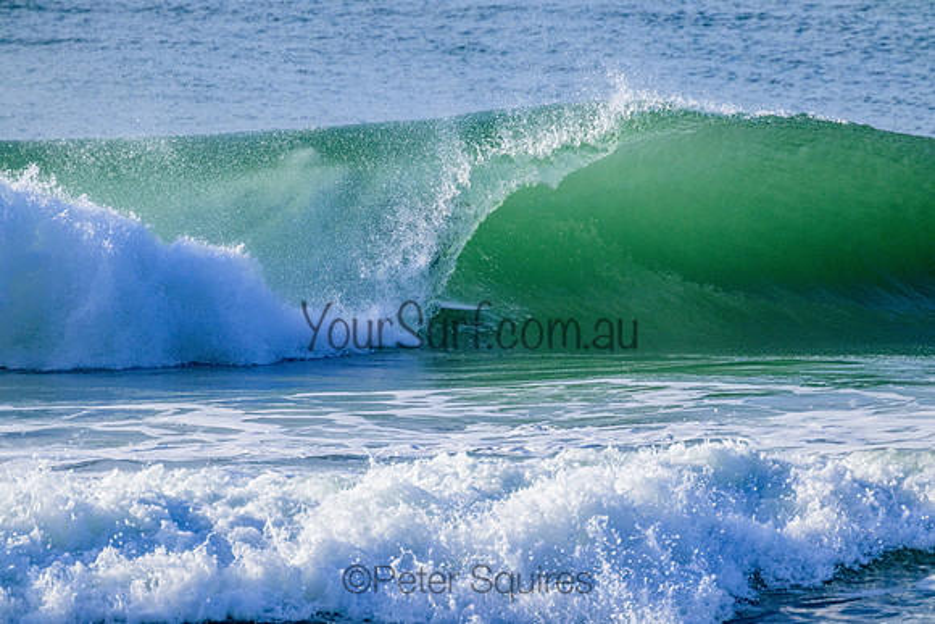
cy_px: 312
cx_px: 468
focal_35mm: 800
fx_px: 20782
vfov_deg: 1.7
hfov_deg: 2.6
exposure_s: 1/2000
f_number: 11
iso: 1600
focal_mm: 800
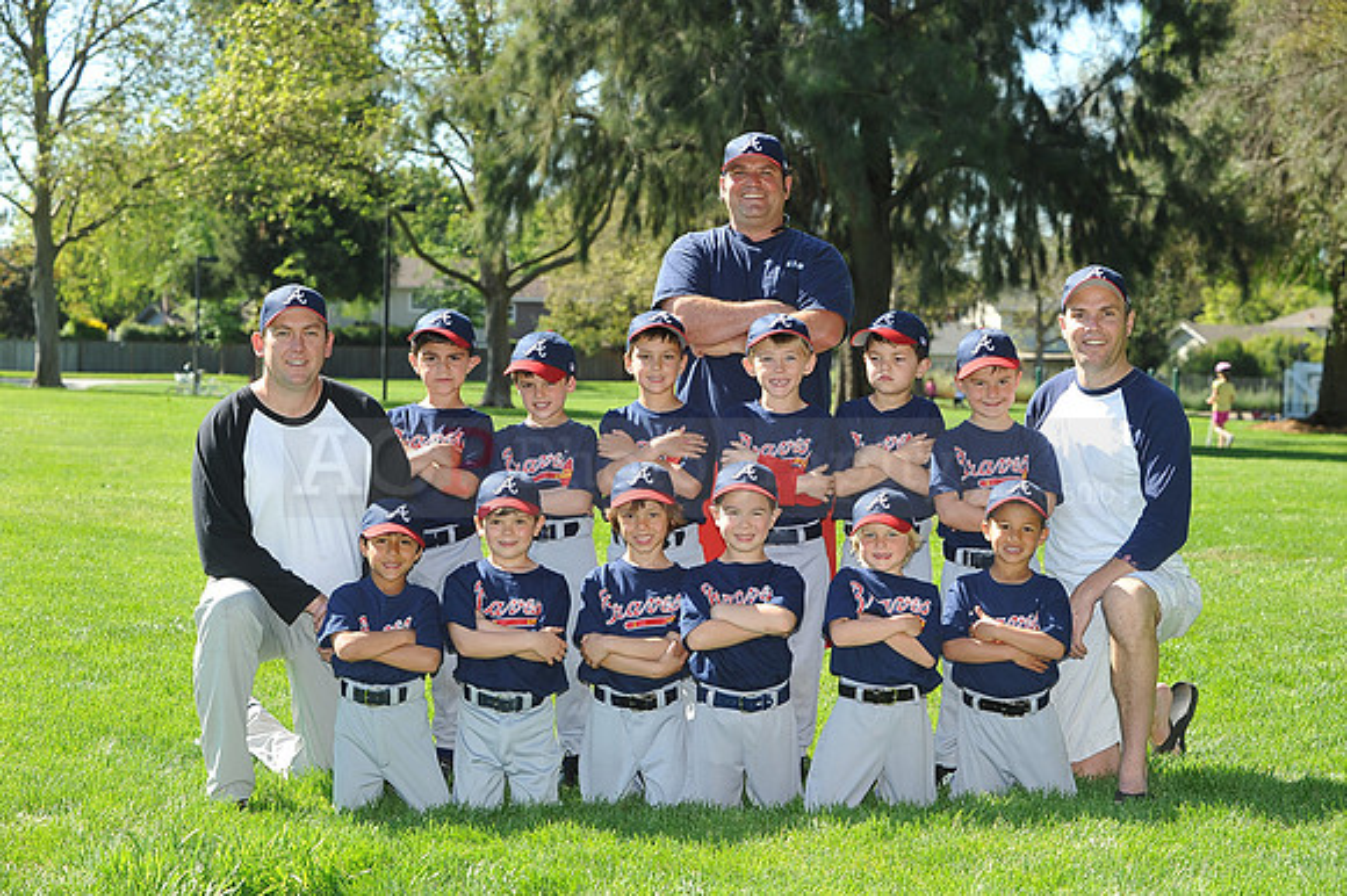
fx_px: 6170
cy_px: 448
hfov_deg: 12.5
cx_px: 674
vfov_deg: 8.3
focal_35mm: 165
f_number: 7.1
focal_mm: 165
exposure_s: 1/250
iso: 200
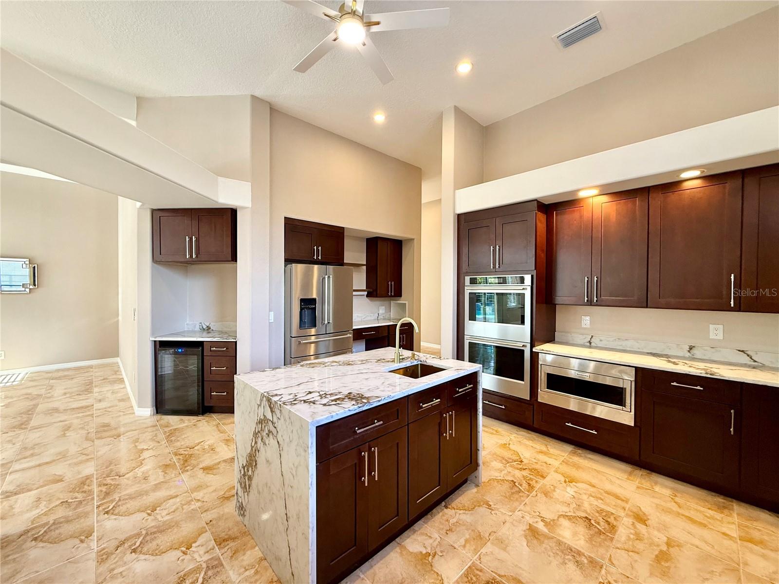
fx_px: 315
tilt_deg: +0.5
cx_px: 390
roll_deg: +0.0
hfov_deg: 102.1
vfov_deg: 85.7
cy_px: 292
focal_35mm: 14
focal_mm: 2.22
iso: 200
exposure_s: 1/60
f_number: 2.2
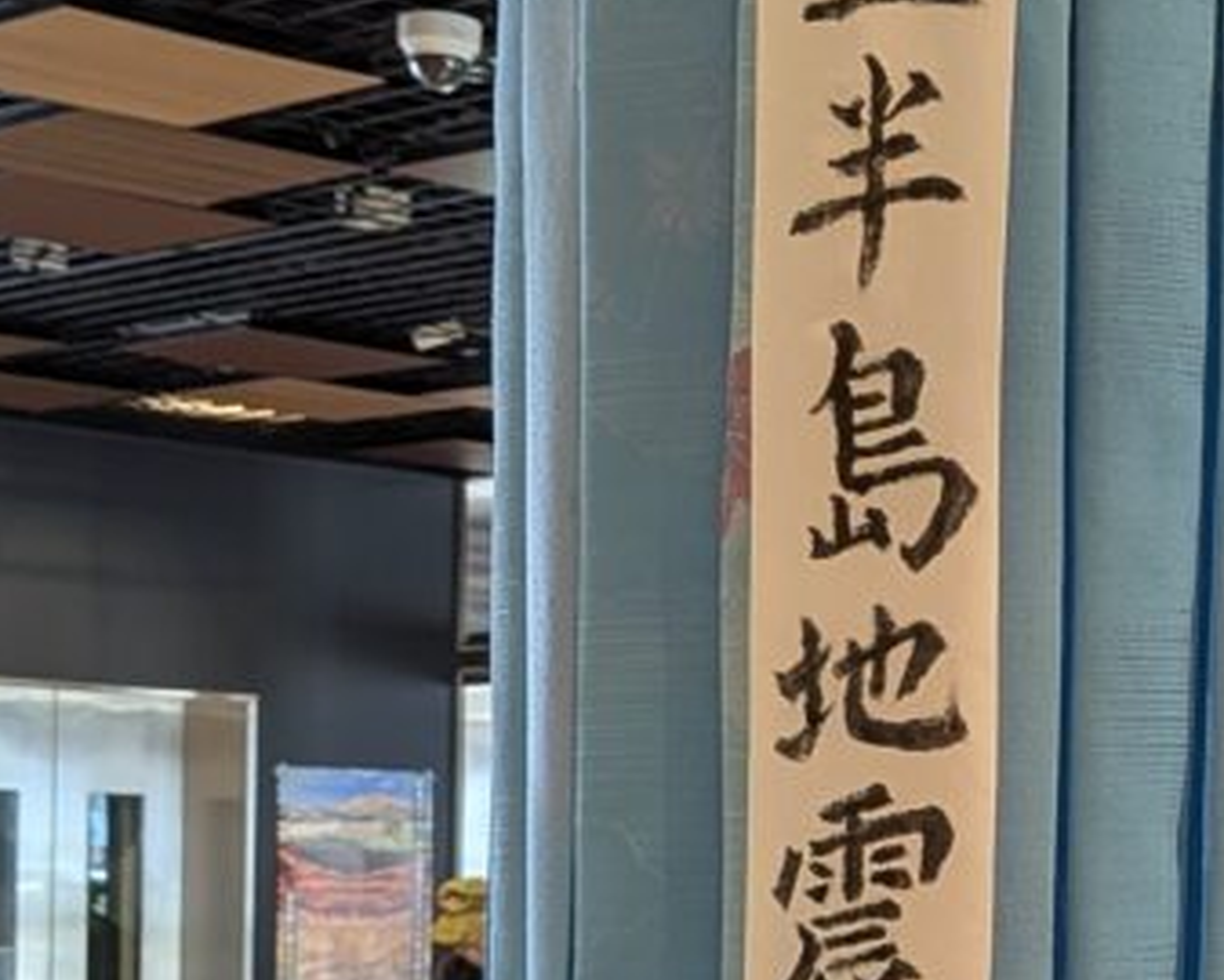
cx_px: 1148
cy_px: 962
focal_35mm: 89
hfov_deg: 20.9
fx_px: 3226
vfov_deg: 16.9
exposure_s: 1/100
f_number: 1.7
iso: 136
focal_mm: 4.53
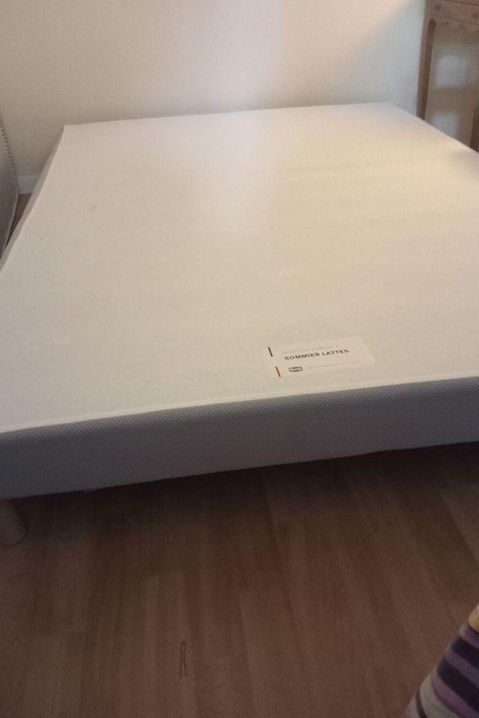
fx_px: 579
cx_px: 245
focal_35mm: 29
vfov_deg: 63.6
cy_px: 352
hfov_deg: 45.0
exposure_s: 1/14.3
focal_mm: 4
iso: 1000
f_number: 1.8
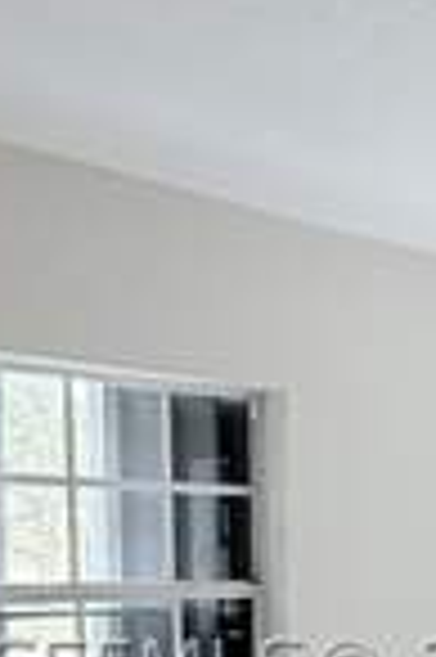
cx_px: 517
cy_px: 670
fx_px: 1165
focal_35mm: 64
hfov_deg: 19.9
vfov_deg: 29.2
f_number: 2.2
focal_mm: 2.22
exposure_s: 1/121
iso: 64
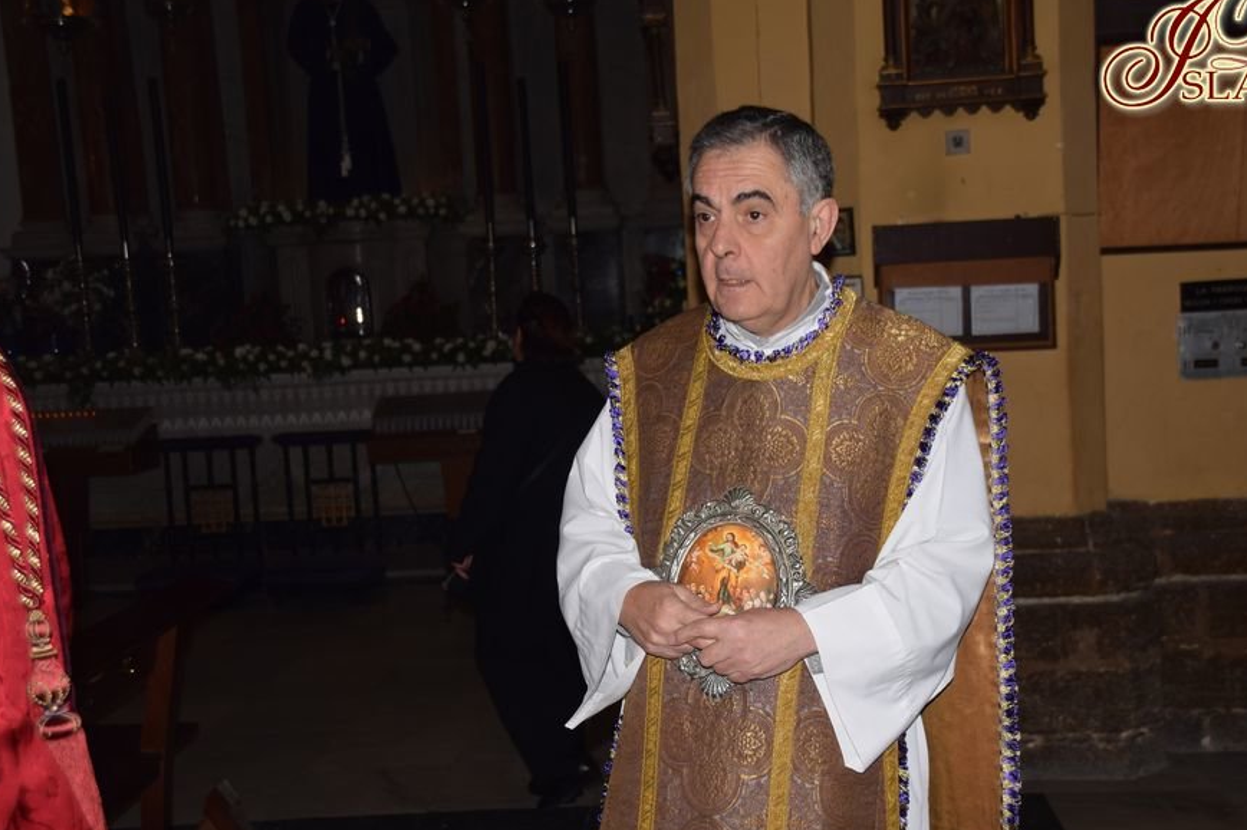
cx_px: 669
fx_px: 1593
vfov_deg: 29.2
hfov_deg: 42.7
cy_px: 437
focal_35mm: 46
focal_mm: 26
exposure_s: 1/60
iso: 125
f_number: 3.8
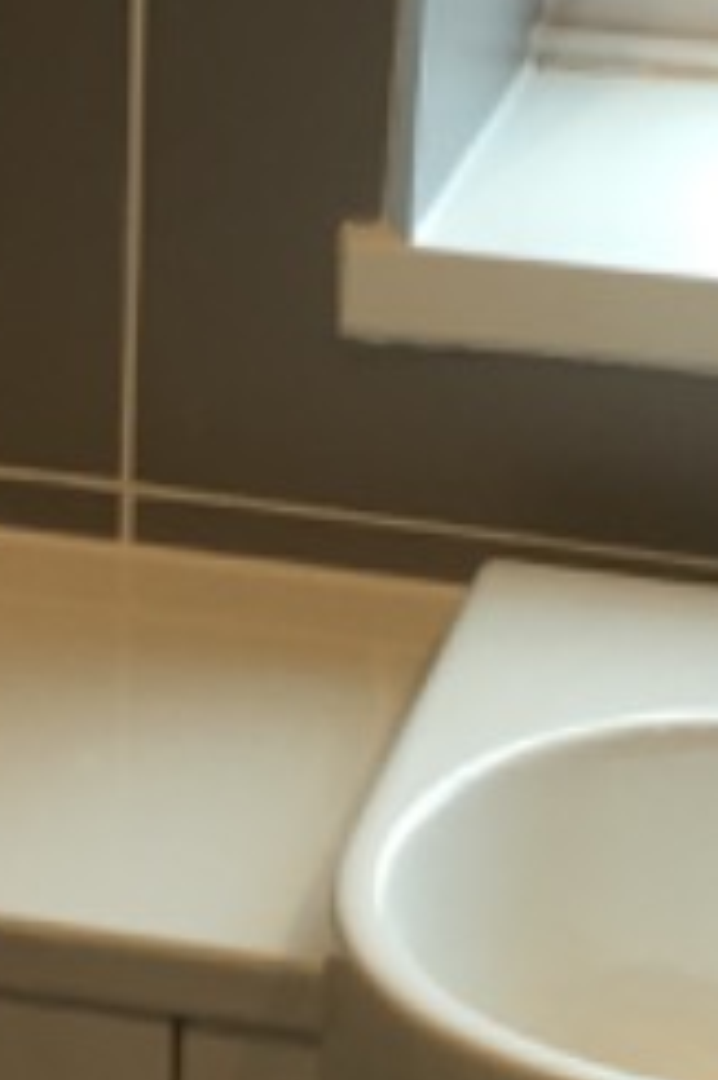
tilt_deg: -27.9
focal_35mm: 148
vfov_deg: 13.8
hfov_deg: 9.2
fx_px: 4434
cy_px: 798
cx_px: 84
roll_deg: -1.1
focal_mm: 4.15
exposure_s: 1/33
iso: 32
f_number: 2.2
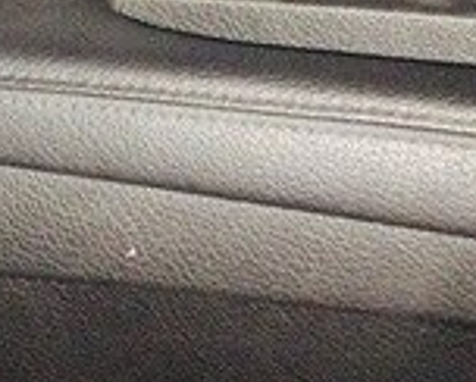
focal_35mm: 123
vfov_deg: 11.8
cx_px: -178
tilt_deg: -14.2
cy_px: -249
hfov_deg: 14.8
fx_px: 1735
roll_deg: -2.6
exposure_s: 1/17
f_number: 2.2
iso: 320
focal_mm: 4.15
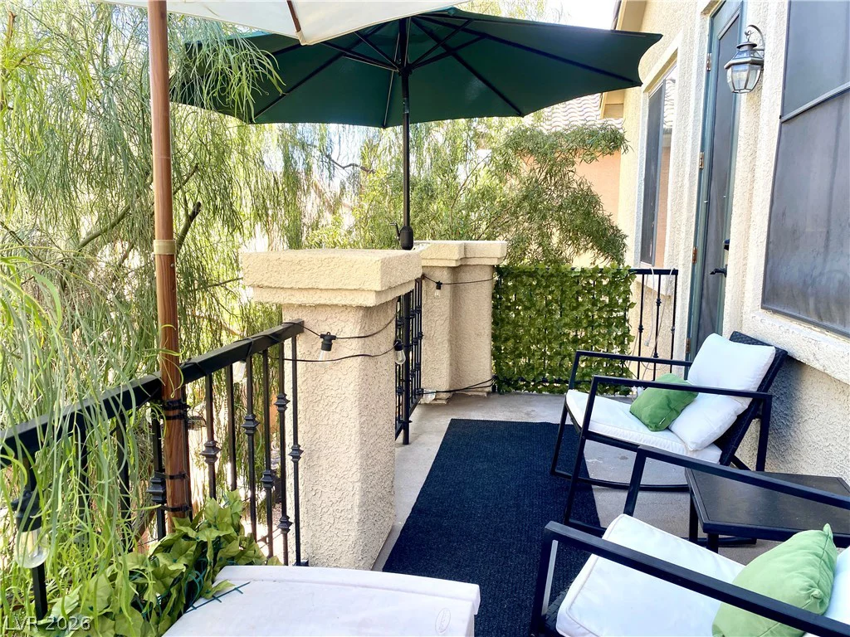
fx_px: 638
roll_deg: +0.5
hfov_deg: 67.3
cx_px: 425
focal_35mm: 26
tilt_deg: -9.3
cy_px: 318
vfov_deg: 53.1
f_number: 1.8
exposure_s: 1/161
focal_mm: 4.25
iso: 32
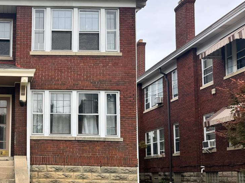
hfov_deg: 35.3
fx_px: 347
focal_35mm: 49
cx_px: 1
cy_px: 135
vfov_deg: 29.2
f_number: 1.78
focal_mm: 6.76
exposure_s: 1/842
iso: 80
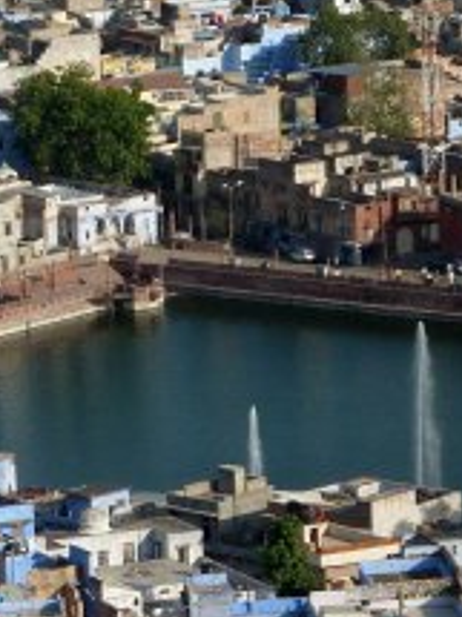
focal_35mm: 364
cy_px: 478
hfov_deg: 4.1
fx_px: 6484
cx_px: -46
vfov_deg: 5.4
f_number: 5
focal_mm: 21
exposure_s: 1/500
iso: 80
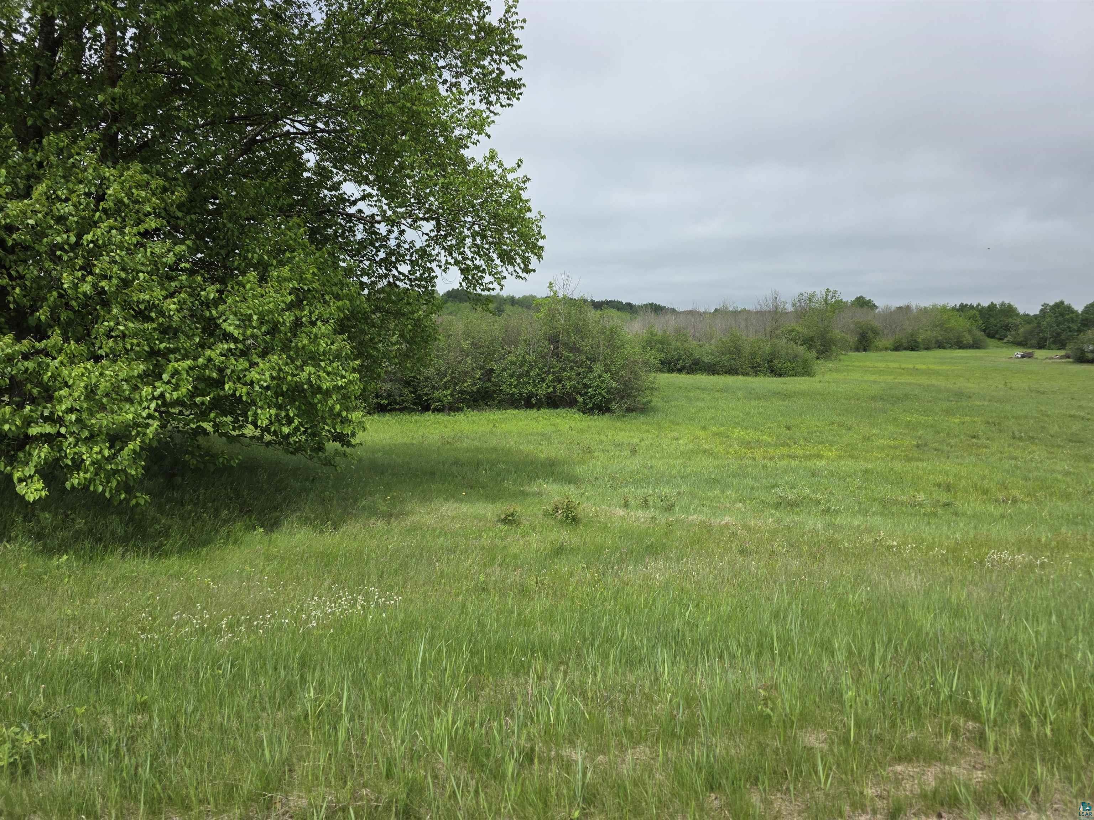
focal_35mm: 23
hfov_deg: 73.9
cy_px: 410
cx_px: 547
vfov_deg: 58.9
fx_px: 727
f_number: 1.7
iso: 80
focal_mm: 6.3
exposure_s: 1/7944
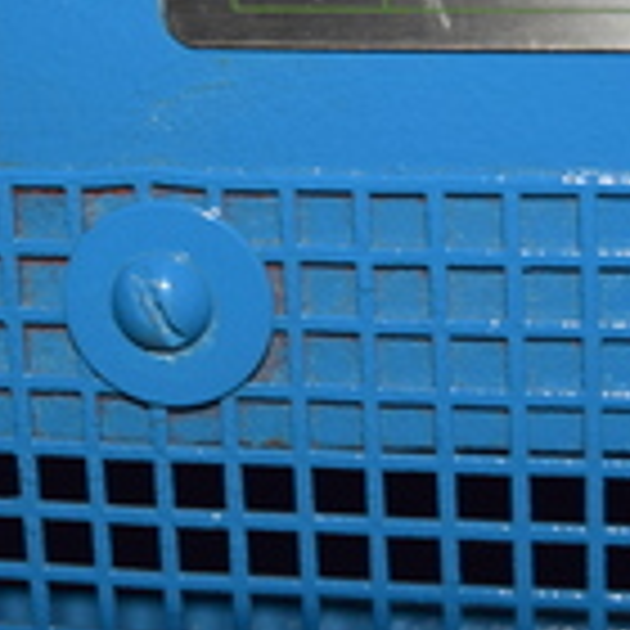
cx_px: 248
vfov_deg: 15.5
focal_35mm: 109
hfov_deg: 16.0
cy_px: -97
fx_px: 2244
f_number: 8
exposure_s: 1/60
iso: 100
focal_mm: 24
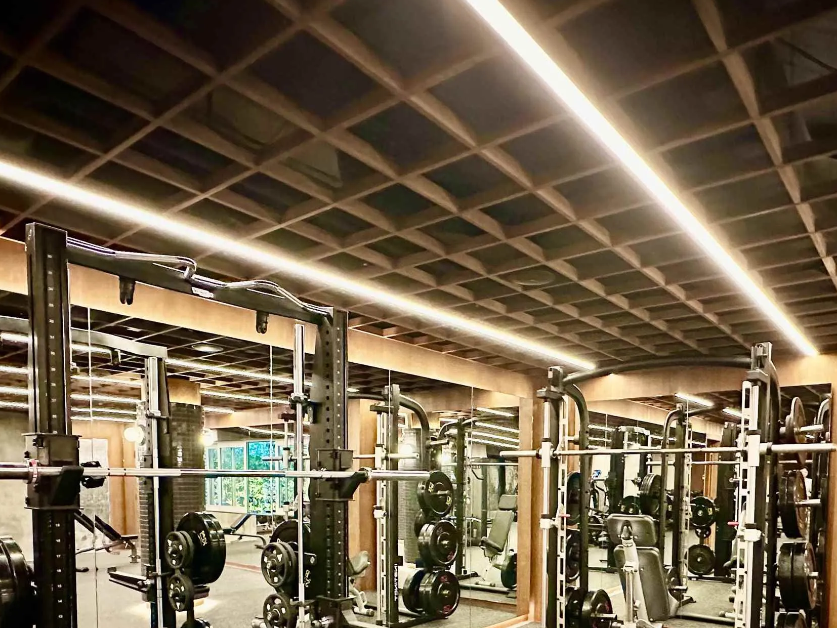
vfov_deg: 49.4
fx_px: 629
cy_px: 518
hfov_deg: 67.1
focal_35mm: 26
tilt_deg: -3.4
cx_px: 469
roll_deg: -0.5
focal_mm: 2.22
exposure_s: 1/43
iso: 1250
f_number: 2.2
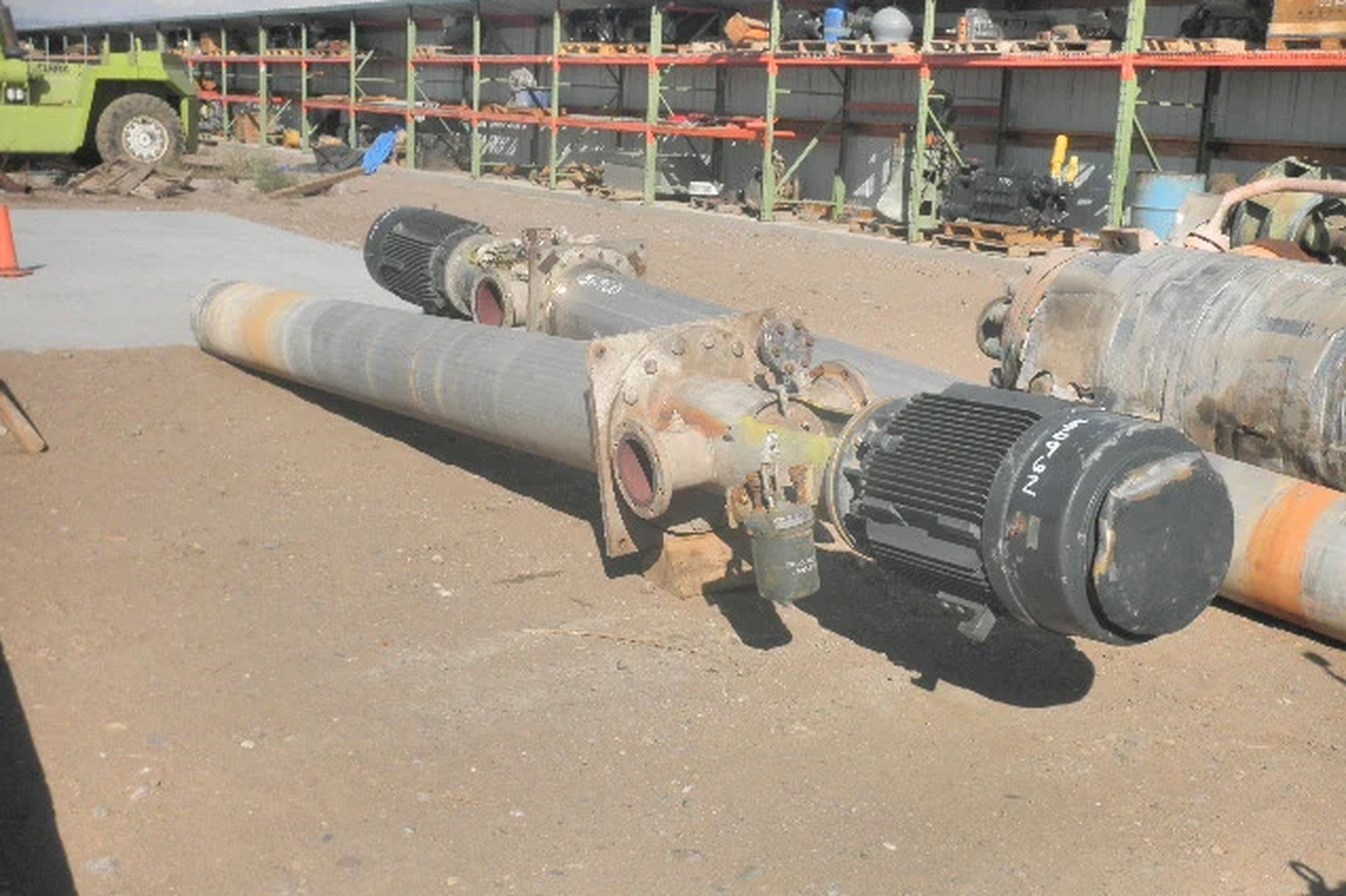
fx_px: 1719
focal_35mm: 46
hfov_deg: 42.8
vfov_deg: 29.2
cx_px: 672
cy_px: 494
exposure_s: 1/125
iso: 64
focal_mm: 7.9
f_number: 9.6
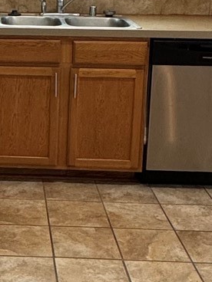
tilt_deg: -9.3
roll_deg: -0.1
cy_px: 50
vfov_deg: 24.6
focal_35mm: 78
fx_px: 637
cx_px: -37
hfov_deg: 18.0
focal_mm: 2.22
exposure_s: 1/120
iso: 160
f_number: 2.2
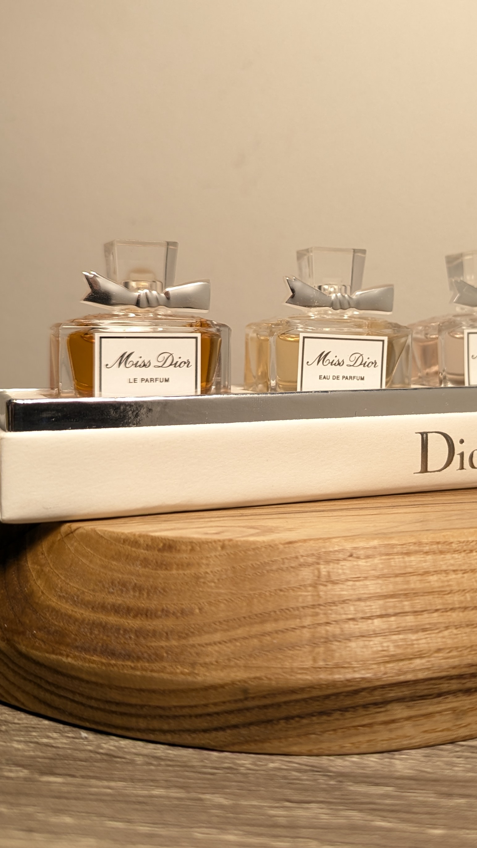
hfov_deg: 29.7
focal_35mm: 39
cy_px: 344
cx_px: 386
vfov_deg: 51.3
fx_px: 877
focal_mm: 6.81
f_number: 1.85
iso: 117
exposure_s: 1/90
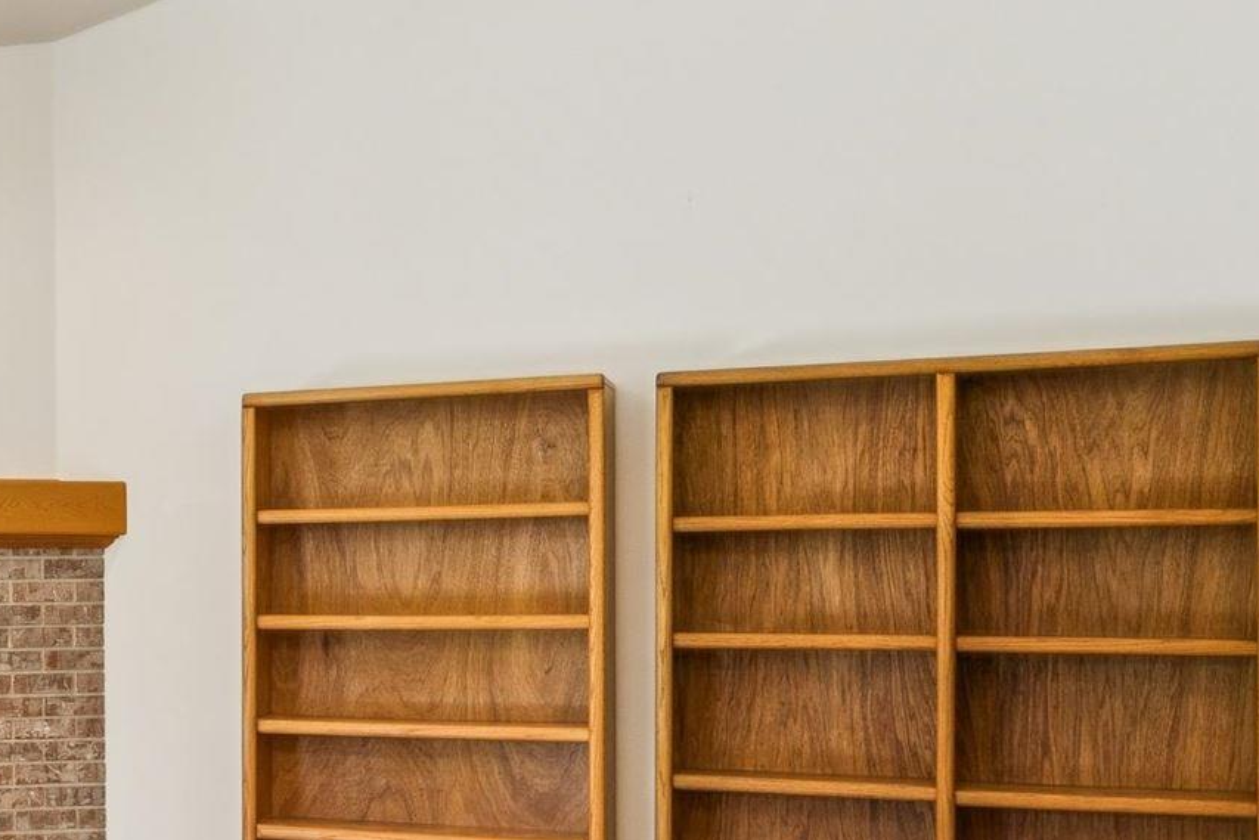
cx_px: -304
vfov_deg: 24.1
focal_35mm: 56
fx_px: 1952
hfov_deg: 29.8
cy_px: 613
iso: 400
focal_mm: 15.5
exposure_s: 1/8
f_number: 13
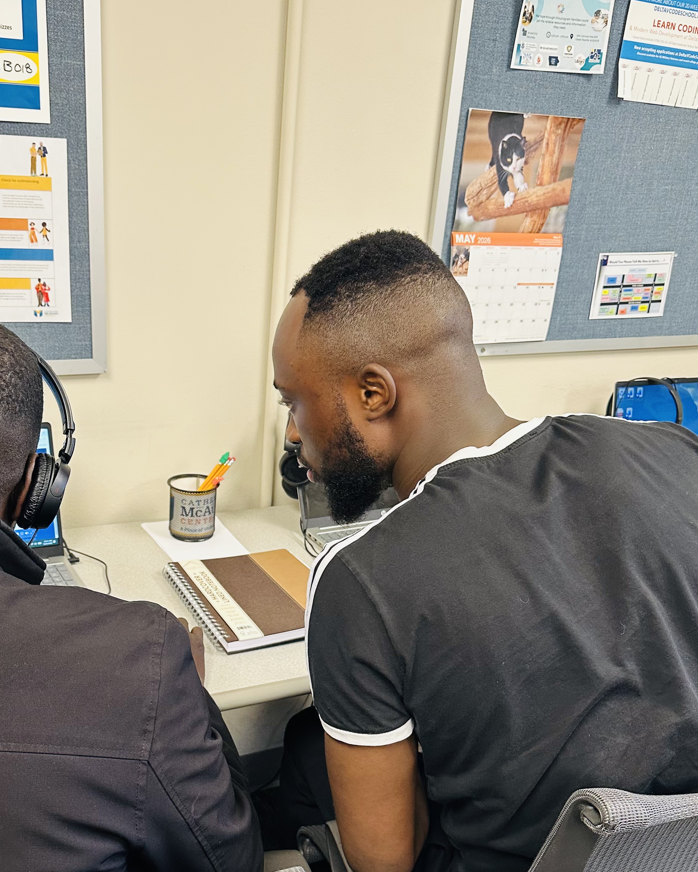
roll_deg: -0.4
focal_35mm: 34
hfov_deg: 42.8
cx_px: 236
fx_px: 878
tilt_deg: -22.8
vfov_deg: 52.2
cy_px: 555
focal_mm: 6.86
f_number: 1.78
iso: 250
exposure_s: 1/63
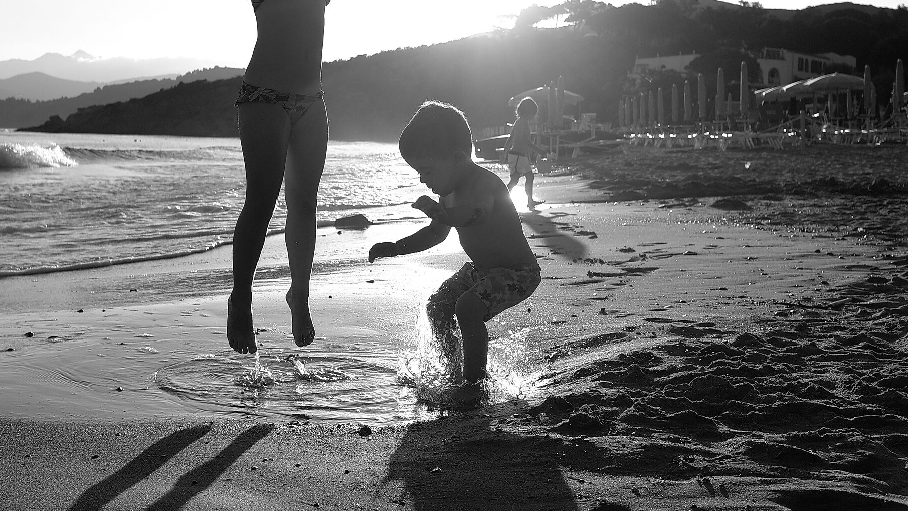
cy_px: 146
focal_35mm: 50
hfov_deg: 41.2
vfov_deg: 23.8
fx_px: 1204
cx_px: 383
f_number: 5
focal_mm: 24
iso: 200
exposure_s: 1/2000
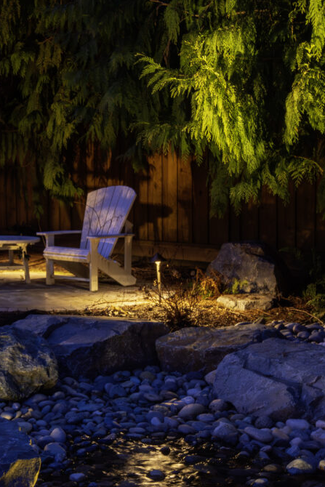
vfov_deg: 36.2
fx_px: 744
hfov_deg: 23.5
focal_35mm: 55
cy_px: 247
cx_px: -4
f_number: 11
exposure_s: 2
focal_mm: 24
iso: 1250
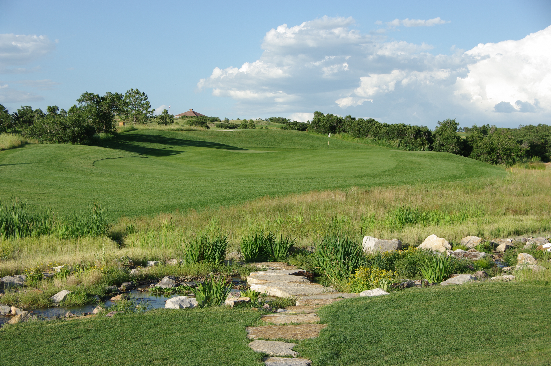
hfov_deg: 28.1
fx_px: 1101
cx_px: 276
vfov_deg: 18.9
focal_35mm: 72
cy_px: 183
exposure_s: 1/180
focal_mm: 47.5
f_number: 8
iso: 100
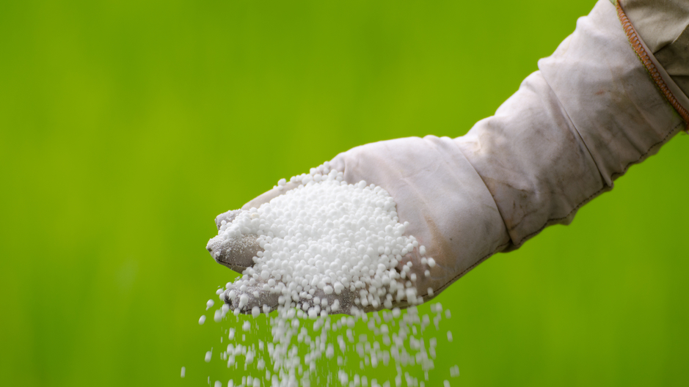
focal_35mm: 267
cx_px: 359
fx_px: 4878
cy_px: 236
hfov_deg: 8.1
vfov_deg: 4.5
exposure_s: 1/250
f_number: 4.8
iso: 100
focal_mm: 160
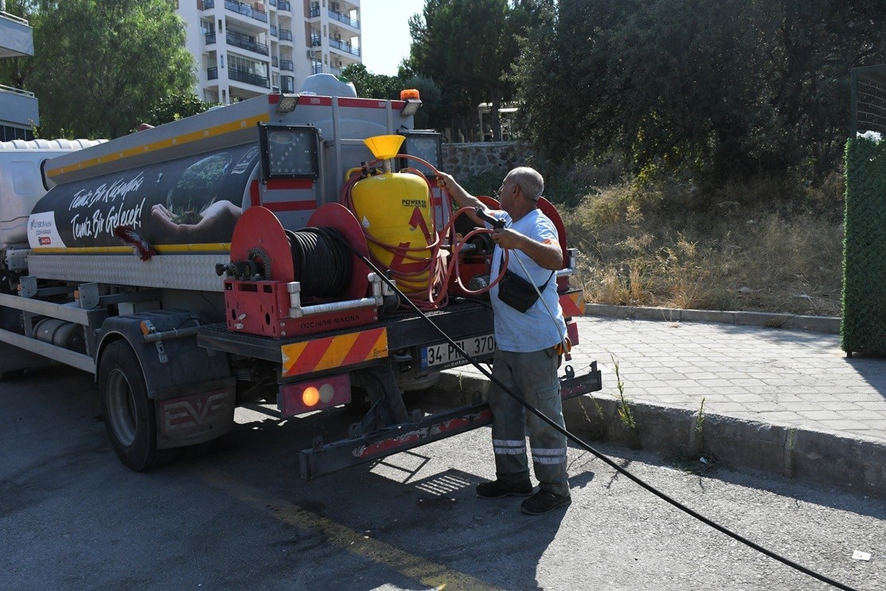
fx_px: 812
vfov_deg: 40.0
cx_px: 443
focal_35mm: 33
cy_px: 296
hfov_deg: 57.2
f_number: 8
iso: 2000
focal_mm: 22
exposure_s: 1/4000
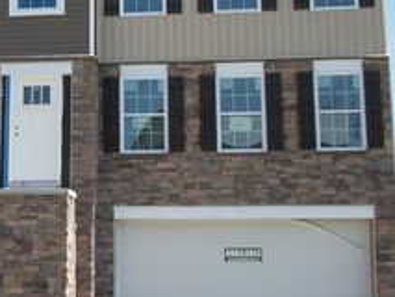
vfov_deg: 19.6
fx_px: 856
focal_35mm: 75
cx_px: 13
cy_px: 107
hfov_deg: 24.9
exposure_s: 1/160
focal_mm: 5.7
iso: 80
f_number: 8.8
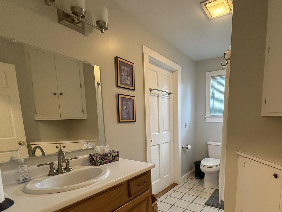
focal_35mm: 20
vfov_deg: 64.2
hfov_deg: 80.2
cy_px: 142
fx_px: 163
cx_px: 177
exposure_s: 1/120
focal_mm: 2.22
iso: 640
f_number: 2.2
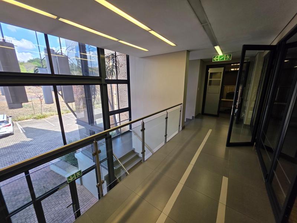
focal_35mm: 13
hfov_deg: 106.2
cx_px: 148
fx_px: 112
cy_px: 112
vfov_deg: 89.9
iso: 40
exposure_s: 1/100
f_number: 1.9
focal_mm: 2.2
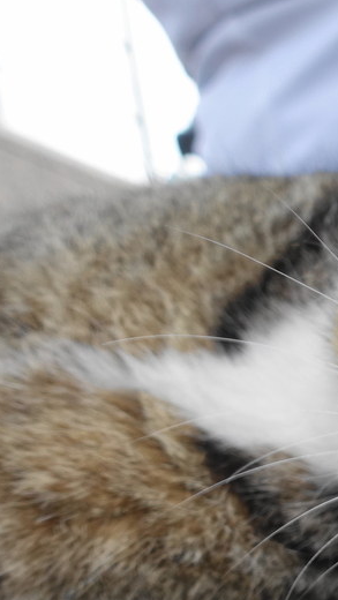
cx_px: 669
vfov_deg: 36.0
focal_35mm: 58
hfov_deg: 16.2
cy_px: 327
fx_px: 923
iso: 200
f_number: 2.8
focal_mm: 8.8
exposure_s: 1/100
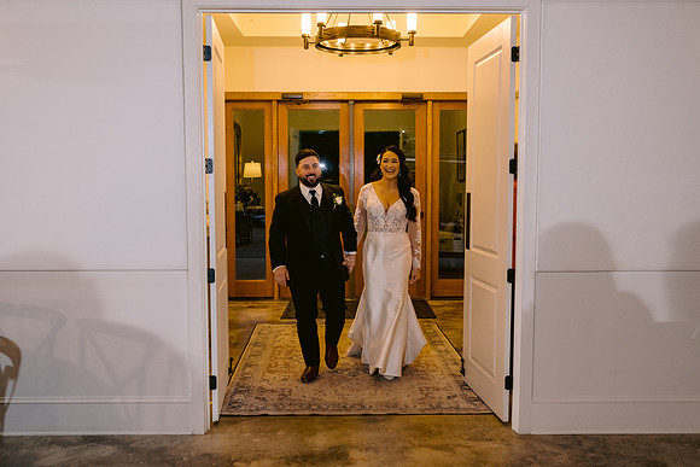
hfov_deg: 53.4
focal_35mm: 36
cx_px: 350
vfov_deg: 37.1
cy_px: 234
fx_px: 696
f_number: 3.2
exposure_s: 1/125
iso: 1600
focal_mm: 35
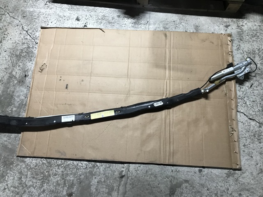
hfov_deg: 63.5
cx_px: 132
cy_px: 98
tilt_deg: -66.2
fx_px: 213
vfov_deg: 49.7
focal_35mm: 28
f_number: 1.8
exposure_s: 1/17
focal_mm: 3.99
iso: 64
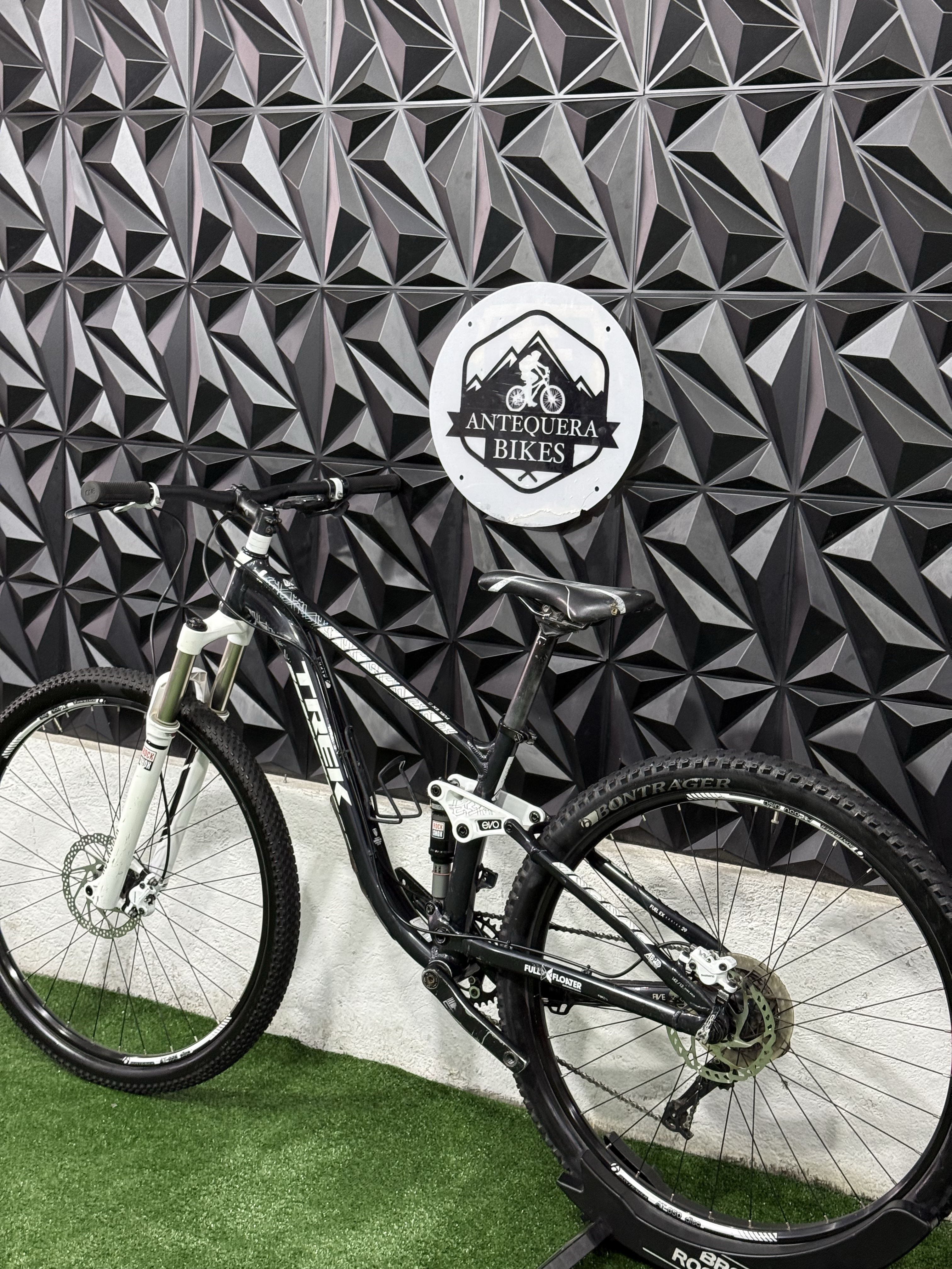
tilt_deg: -8.2
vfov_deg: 39.7
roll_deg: -3.0
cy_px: 634
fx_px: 1760
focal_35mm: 48
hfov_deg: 30.3
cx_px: 476
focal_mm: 6.76
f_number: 1.78
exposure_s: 1/60
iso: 200
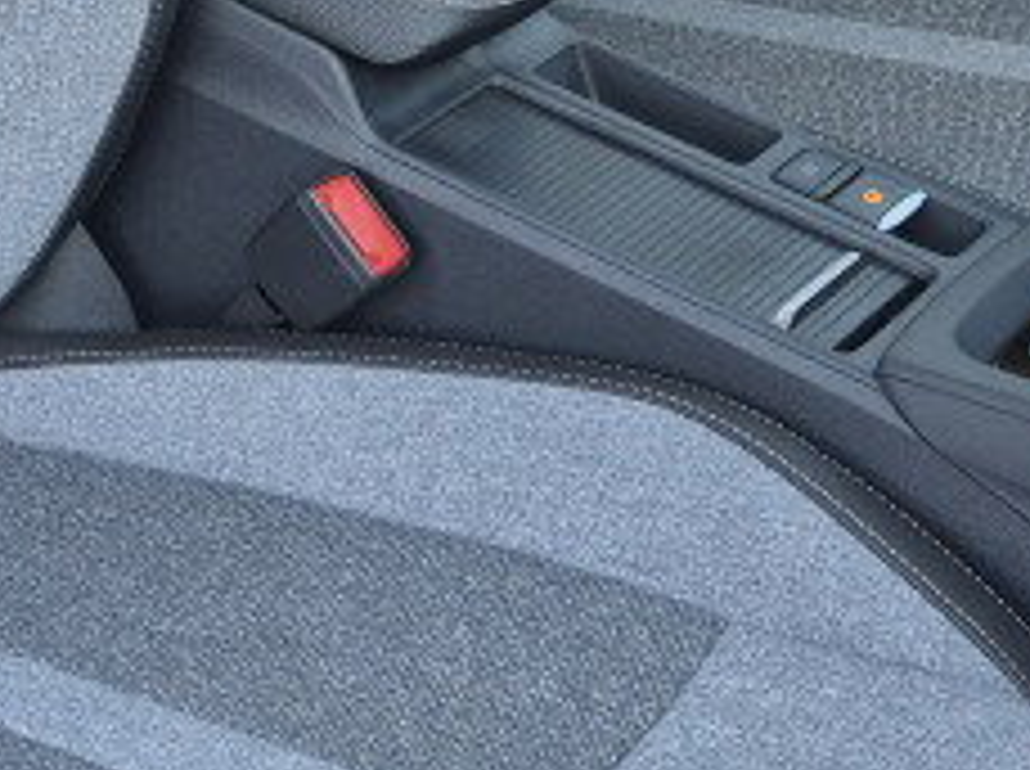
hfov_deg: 18.0
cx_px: -270
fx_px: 3060
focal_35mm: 103
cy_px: 248
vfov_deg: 14.3
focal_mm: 5.4
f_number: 1.8
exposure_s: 1/180
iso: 100
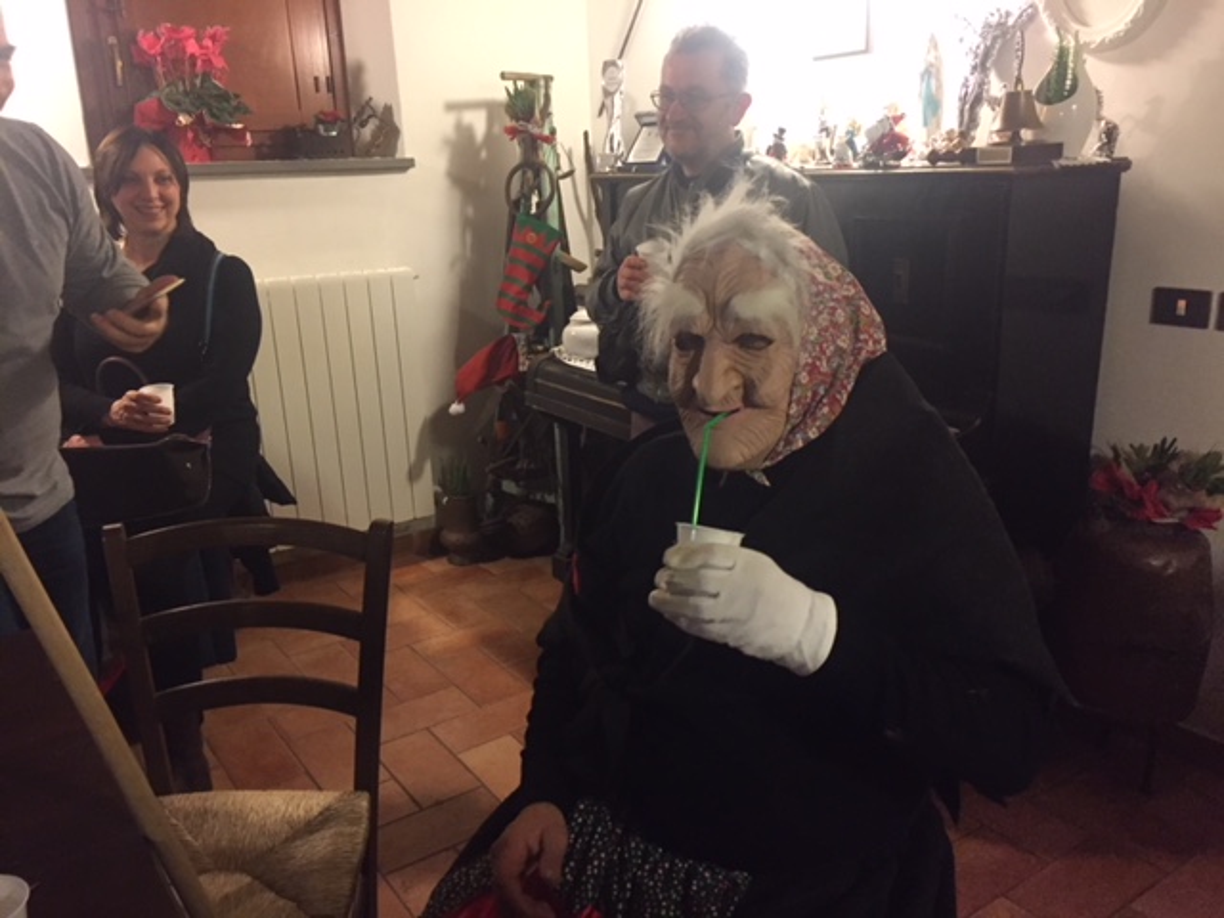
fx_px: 1025
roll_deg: +1.6
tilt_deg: -16.4
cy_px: 459
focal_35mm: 29
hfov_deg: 61.7
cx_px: 612
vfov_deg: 48.2
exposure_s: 1/20
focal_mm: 4.15
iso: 250
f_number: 2.2
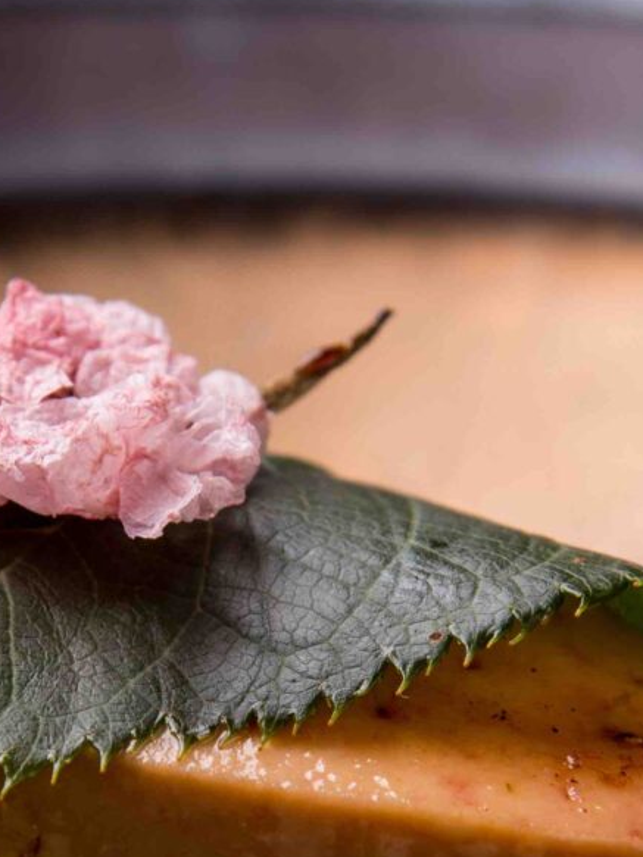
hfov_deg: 2.9
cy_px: 675
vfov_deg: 3.9
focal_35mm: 507
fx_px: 12561
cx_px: 144
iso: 50
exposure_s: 1/100
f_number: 8
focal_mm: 120
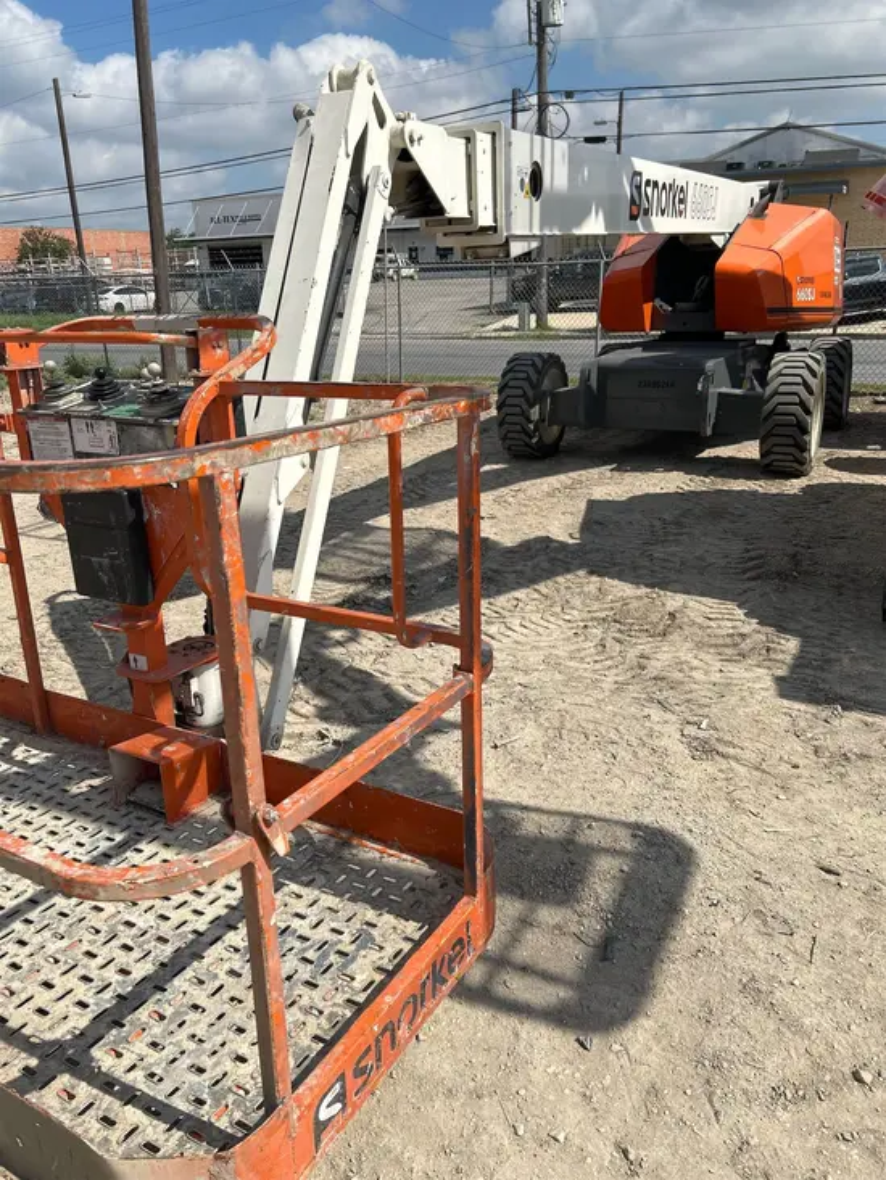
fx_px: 887
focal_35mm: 26
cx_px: 443
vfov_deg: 67.3
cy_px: 590
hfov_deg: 53.1
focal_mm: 5.7
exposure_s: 1/5882
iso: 50
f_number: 1.5
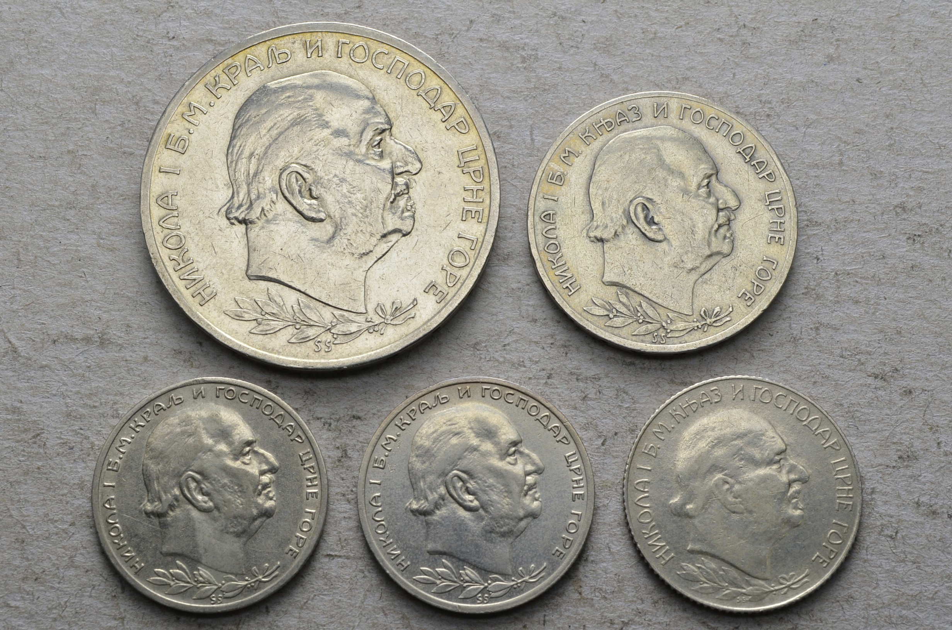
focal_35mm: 72
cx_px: 476
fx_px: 1900
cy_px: 315
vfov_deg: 18.8
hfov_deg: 28.1
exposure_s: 1/250
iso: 400
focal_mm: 48
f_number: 14
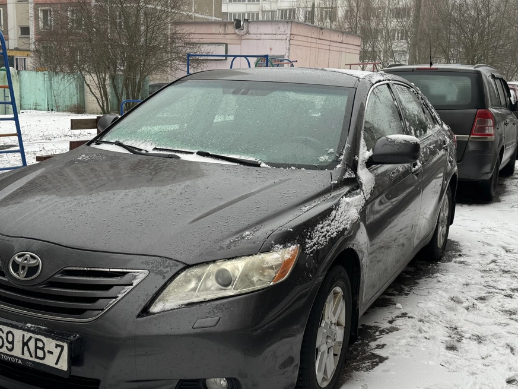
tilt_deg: -13.1
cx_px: 237
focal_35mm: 44
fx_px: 659
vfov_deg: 32.8
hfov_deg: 42.9
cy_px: 229
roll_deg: -2.1
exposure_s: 1/207
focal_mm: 6.86
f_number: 1.78
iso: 64
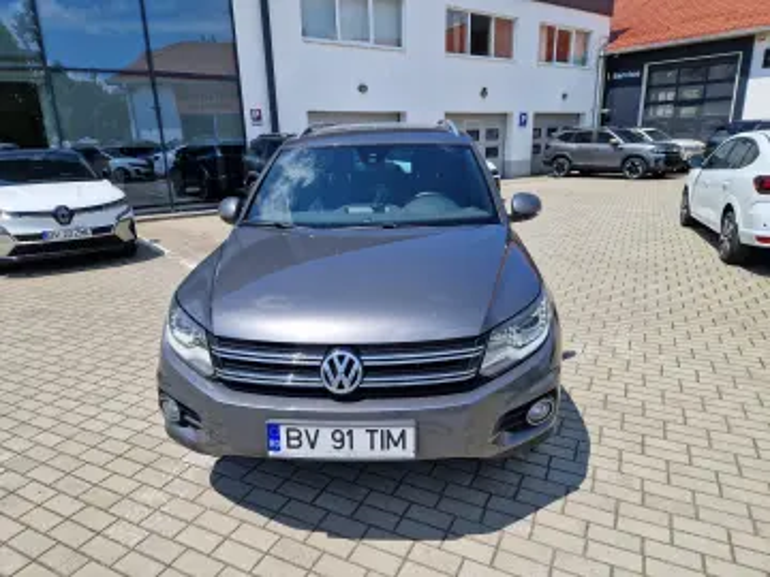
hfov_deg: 73.9
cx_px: 385
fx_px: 512
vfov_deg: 58.9
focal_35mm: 23
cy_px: 288
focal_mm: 5.4
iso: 50
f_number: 1.8
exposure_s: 1/1836
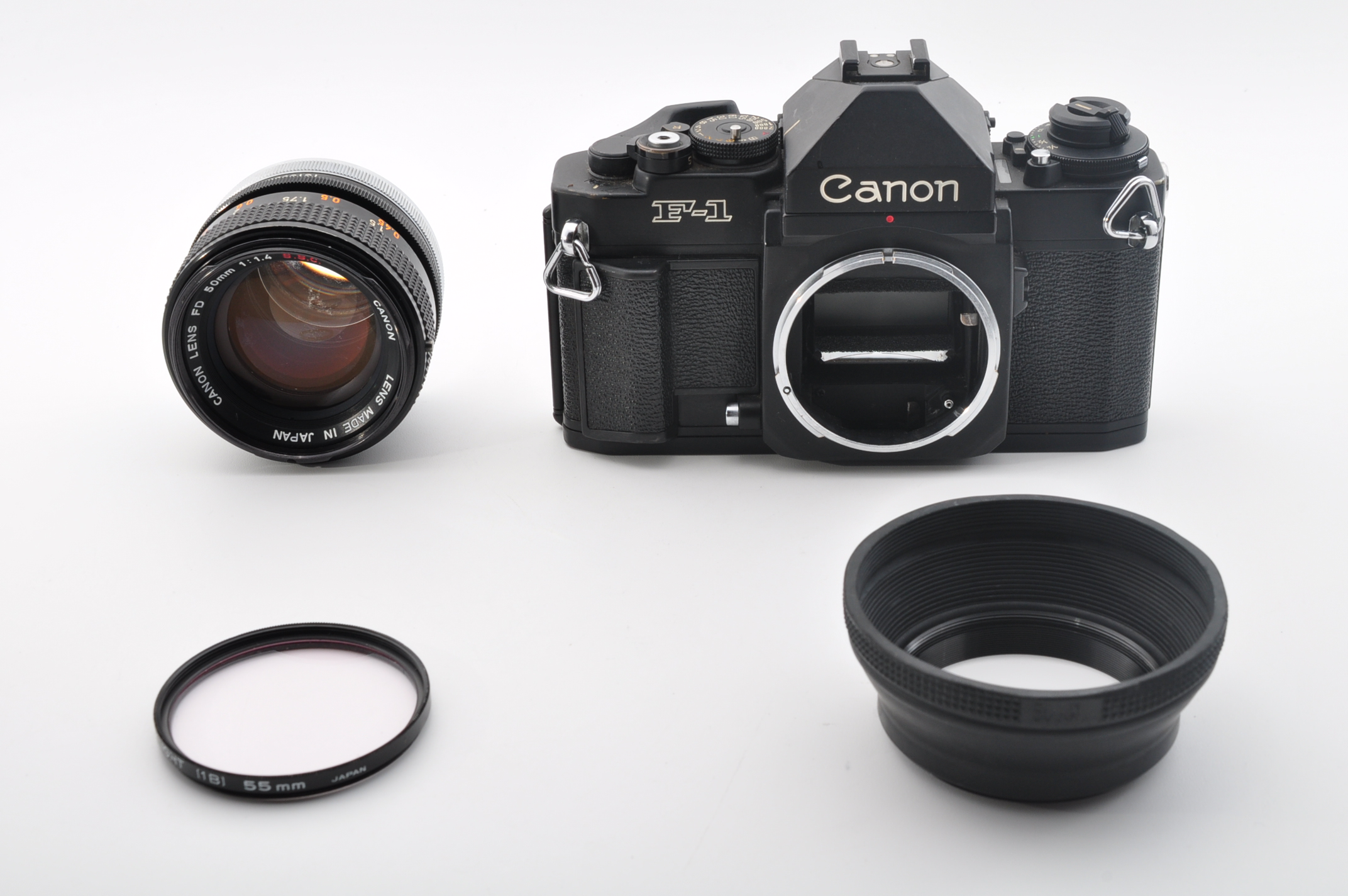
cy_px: 448
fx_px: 2244
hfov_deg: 33.4
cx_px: 674
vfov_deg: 22.6
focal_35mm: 60
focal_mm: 40
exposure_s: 1/200
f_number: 14
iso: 200
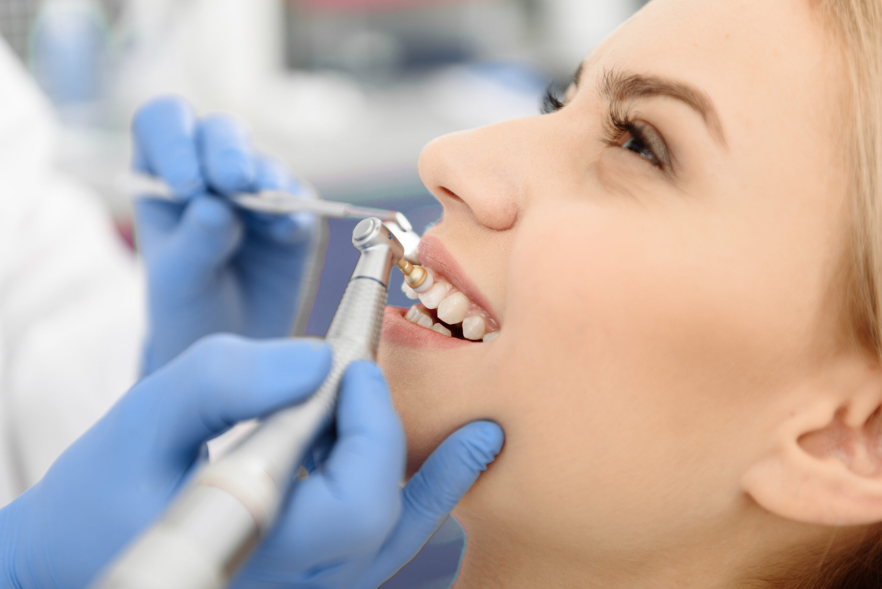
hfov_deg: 28.8
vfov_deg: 19.5
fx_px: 1716
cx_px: 441
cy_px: 294
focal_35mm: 70
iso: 100
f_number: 3.5
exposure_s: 1/160
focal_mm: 70
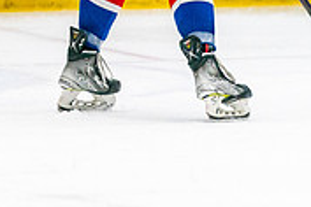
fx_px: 7446
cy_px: -76
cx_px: -179
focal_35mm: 862
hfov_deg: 2.4
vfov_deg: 1.6
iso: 3200
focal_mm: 200
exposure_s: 1/1250
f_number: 2.8
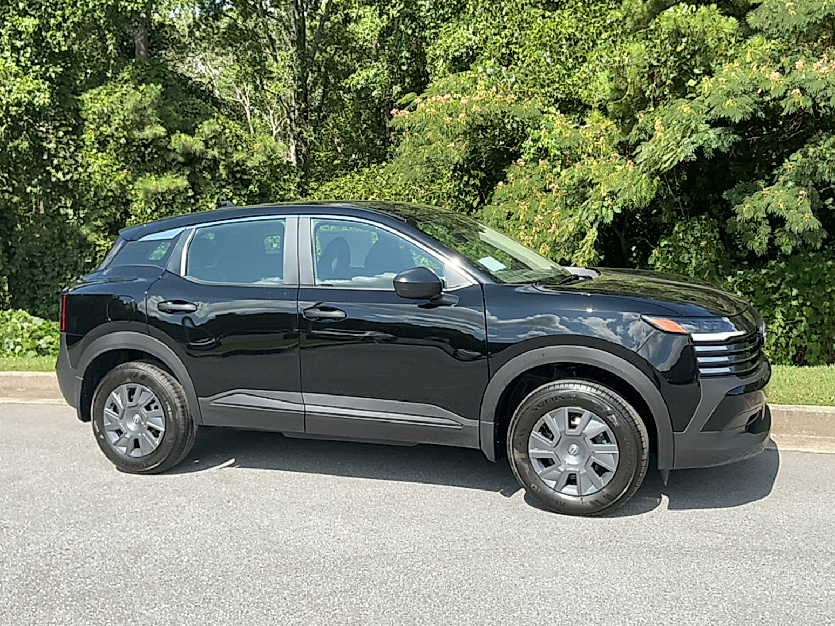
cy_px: 303
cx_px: 415
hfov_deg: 60.0
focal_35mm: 30
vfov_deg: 46.8
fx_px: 724
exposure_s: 1/962
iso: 25
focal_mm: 3
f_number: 1.8
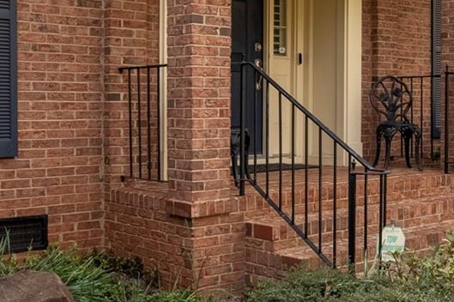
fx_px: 781
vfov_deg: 21.8
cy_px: 101
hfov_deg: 31.4
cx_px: 378
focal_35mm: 62
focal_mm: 16
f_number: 5.6
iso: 320
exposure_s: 1/8000
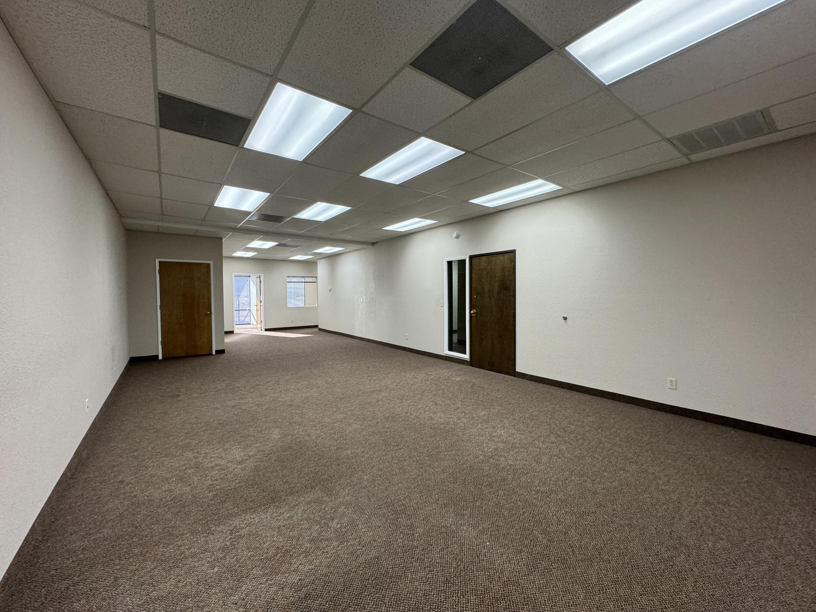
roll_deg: +0.2
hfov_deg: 102.1
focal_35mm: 14
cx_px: 408
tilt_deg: -2.4
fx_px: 330
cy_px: 306
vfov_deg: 85.7
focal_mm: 2.22
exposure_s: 1/120
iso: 200
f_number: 2.2
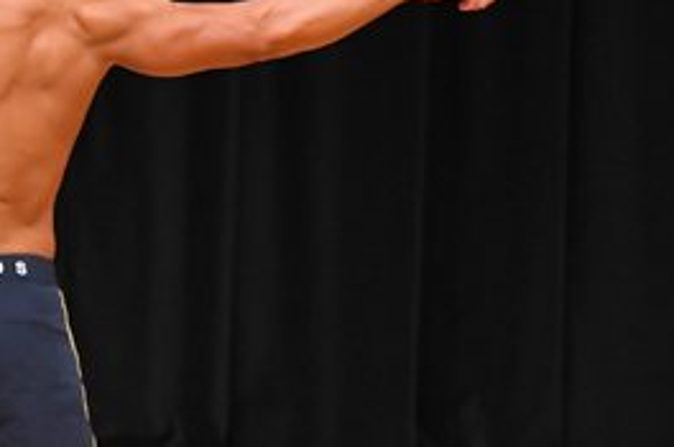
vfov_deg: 1.8
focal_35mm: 750
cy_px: 370
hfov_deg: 2.8
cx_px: 4
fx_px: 14016
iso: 4000
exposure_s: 1/400
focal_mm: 170
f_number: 5.6
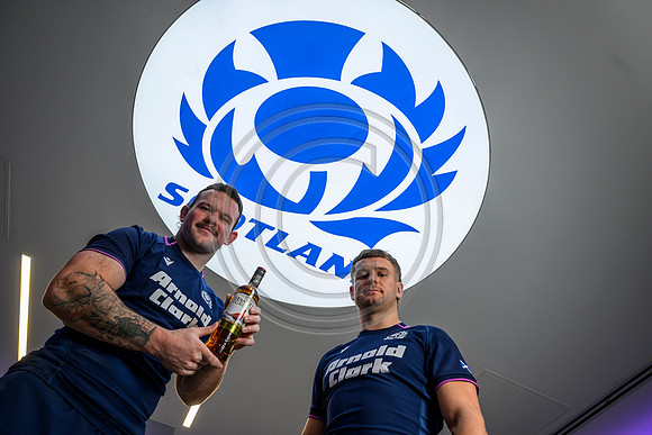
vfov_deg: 53.2
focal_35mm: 24
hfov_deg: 73.7
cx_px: 326
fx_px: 435
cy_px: 218
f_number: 3.5
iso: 400
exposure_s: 1/125
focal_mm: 24
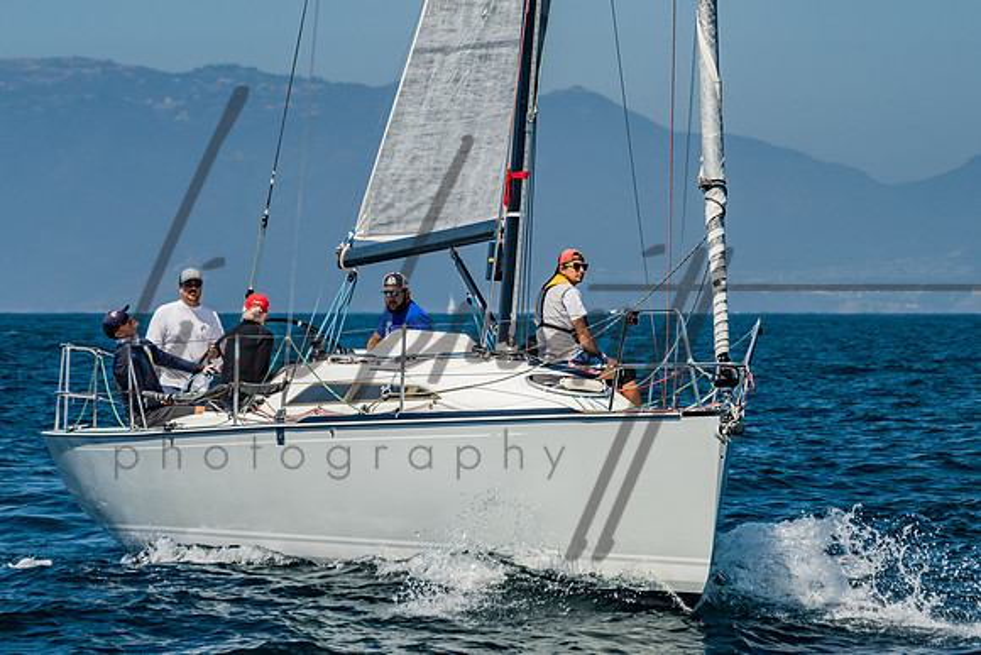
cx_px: 563
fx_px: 5910
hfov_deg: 9.5
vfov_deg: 6.3
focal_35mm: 217
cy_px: 207
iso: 160
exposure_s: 1/640
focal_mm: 140
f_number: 6.3
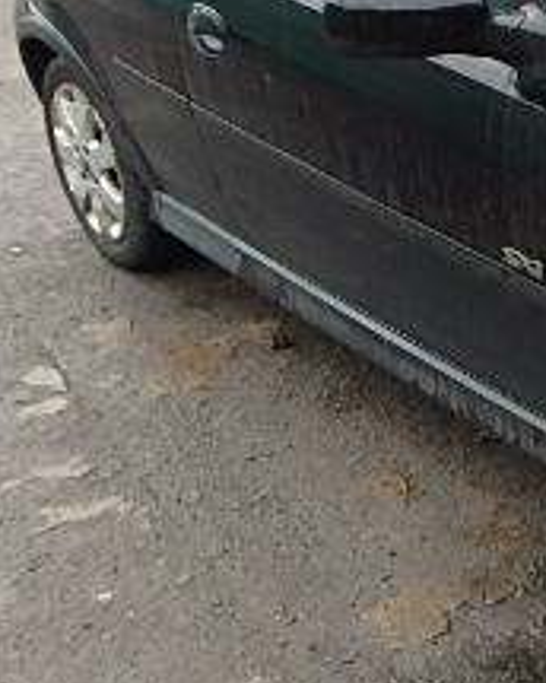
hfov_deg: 19.4
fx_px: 1232
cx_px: 956
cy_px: 194
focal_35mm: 61
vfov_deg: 30.6
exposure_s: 1/100
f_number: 3.5
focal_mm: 3.7
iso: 125
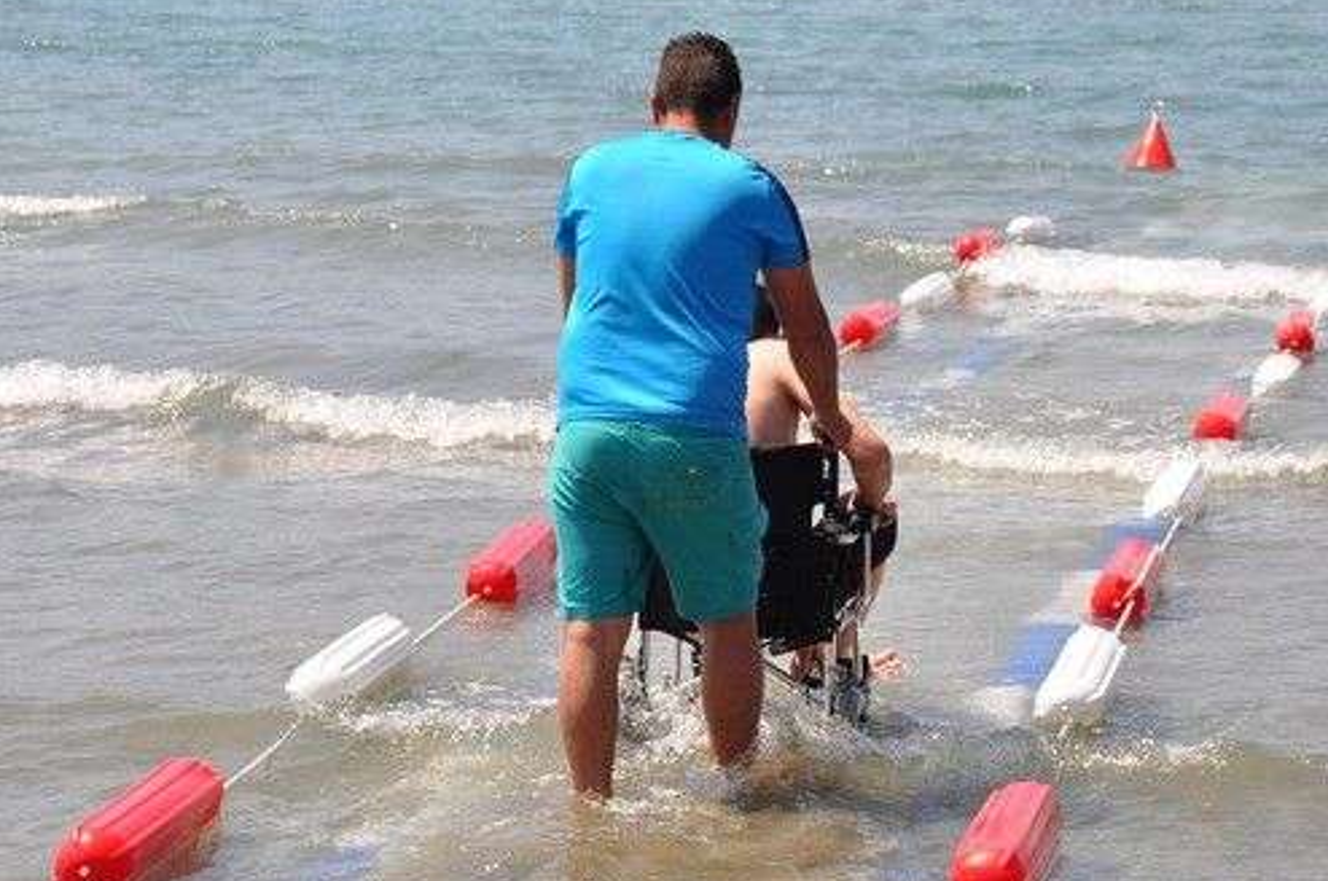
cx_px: 729
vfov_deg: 9.4
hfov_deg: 14.1
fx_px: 5366
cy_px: 410
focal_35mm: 146
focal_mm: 75
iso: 200
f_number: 10
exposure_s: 1/400
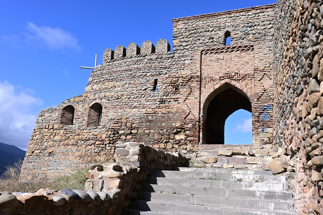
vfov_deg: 40.0
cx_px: 162
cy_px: 108
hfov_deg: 57.2
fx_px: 296
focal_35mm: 33
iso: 100
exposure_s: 1/250
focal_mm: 22
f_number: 8
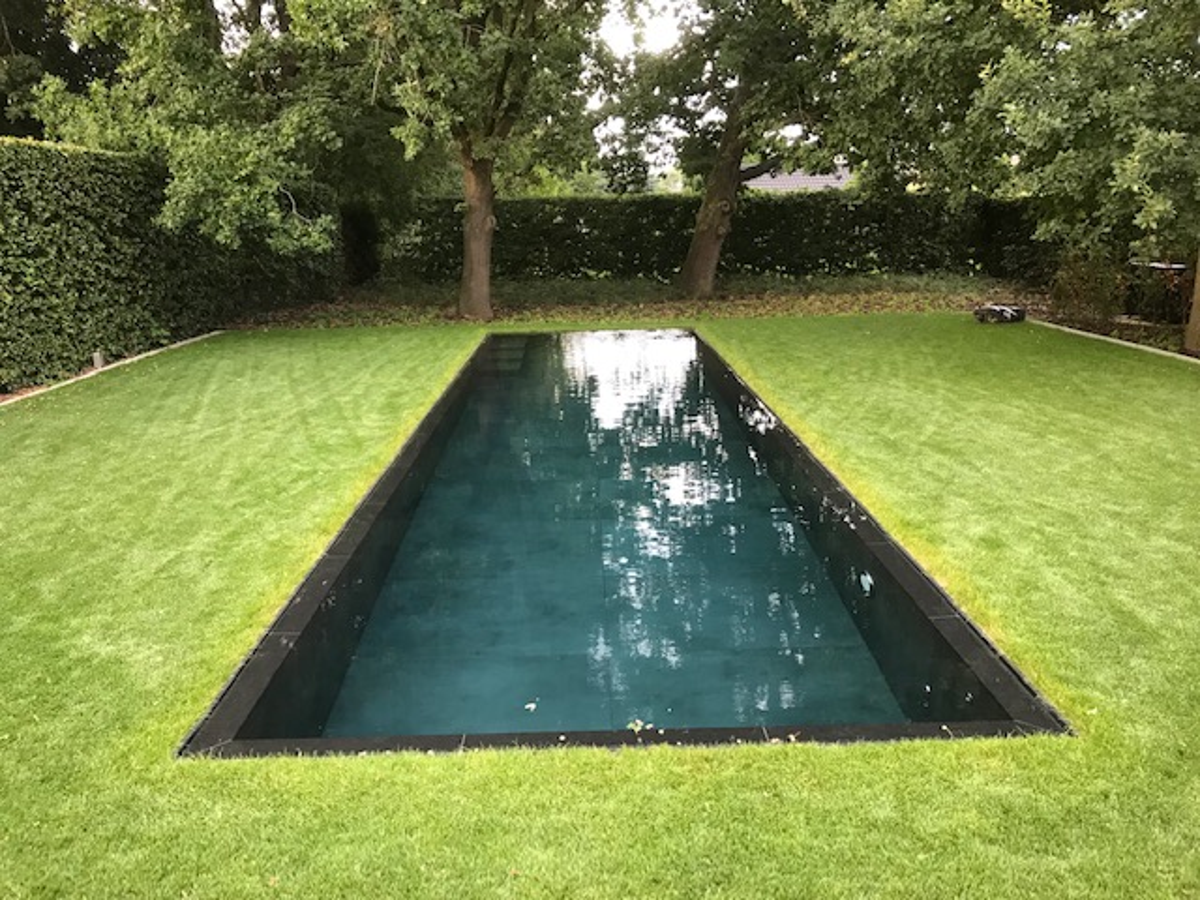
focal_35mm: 28
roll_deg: +1.3
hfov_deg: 63.4
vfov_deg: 49.7
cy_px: 450
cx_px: 600
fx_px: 971
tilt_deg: -13.3
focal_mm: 3.99
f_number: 1.8
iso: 32
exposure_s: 1/33
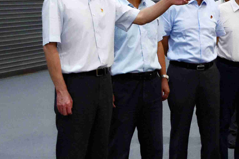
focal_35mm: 80
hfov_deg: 24.3
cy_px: 68
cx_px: 235
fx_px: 531
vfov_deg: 17.1
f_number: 7.1
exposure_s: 1/60
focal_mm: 22
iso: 800
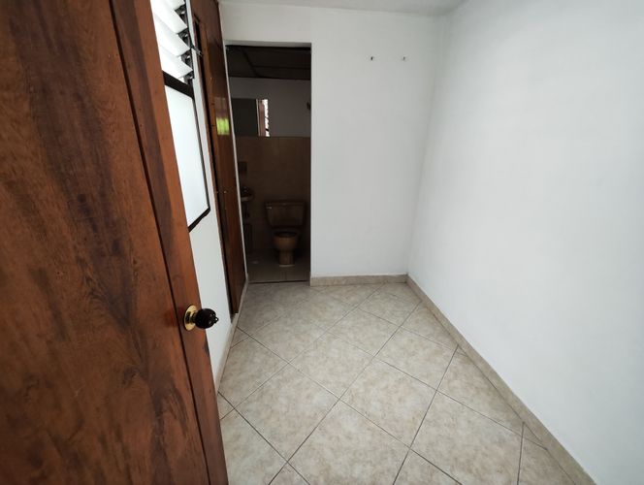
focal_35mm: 14
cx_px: 322
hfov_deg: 102.0
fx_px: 261
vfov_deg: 85.8
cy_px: 242
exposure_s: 1/45
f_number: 2.2
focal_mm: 2.16
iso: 422
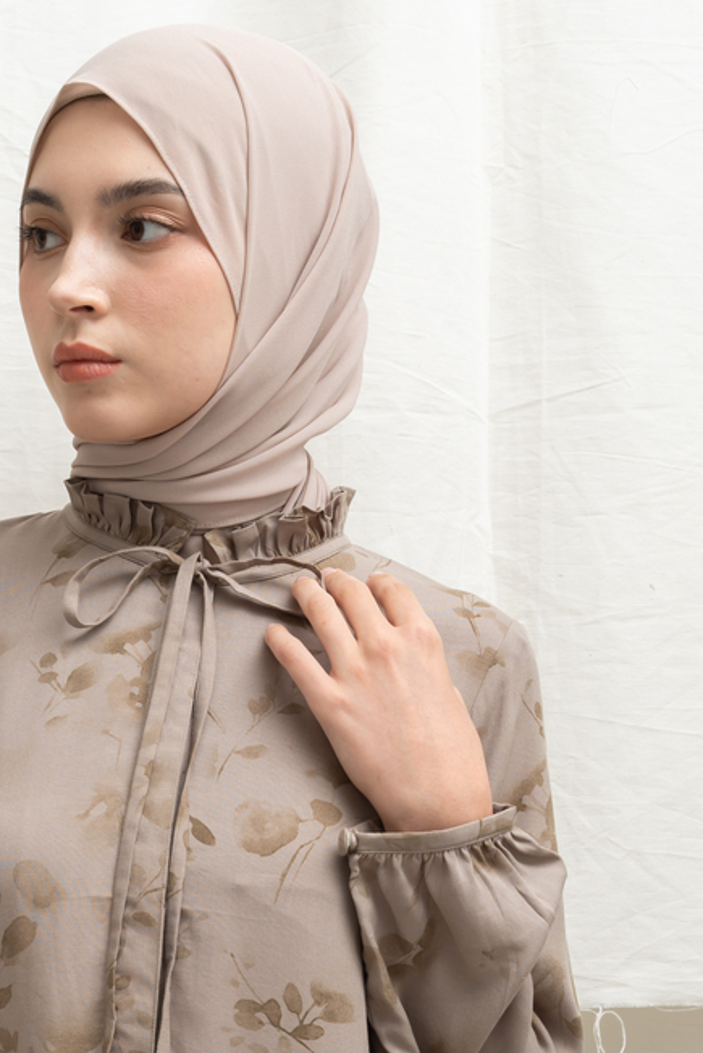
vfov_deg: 22.4
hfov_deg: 15.2
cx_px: 110
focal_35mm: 89
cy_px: 893
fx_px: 2605
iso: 100
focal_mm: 43
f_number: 11
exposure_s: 1/160
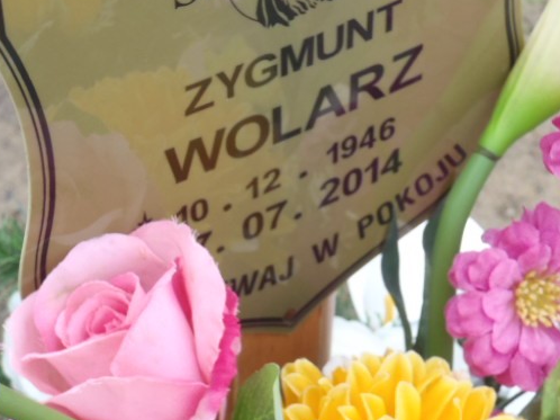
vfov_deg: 12.6
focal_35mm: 117
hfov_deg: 16.8
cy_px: 157
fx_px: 1892
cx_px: 327
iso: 200
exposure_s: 1/80
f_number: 4.7
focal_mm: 16.25
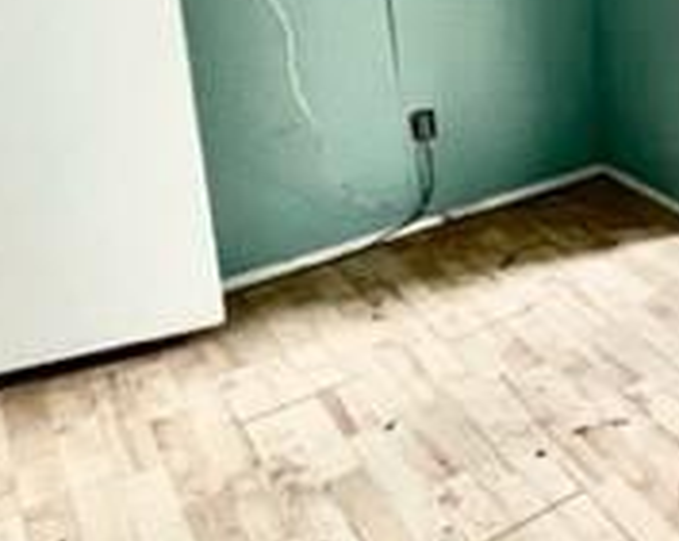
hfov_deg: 27.7
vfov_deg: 29.3
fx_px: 923
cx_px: 1017
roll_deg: +0.2
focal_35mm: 46
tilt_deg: -10.8
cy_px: -61
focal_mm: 1.57
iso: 125
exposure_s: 1/122
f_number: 1.8
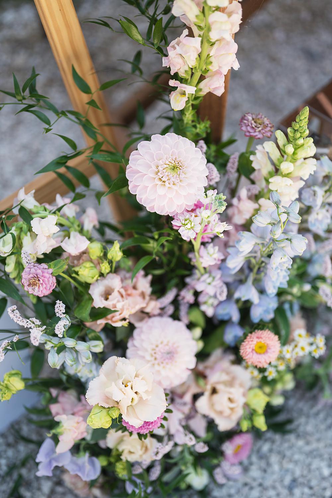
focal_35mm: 50
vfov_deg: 39.6
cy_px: 249
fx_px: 692
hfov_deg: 27.0
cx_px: 166
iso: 50
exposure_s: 1/640
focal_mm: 50
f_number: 1.8
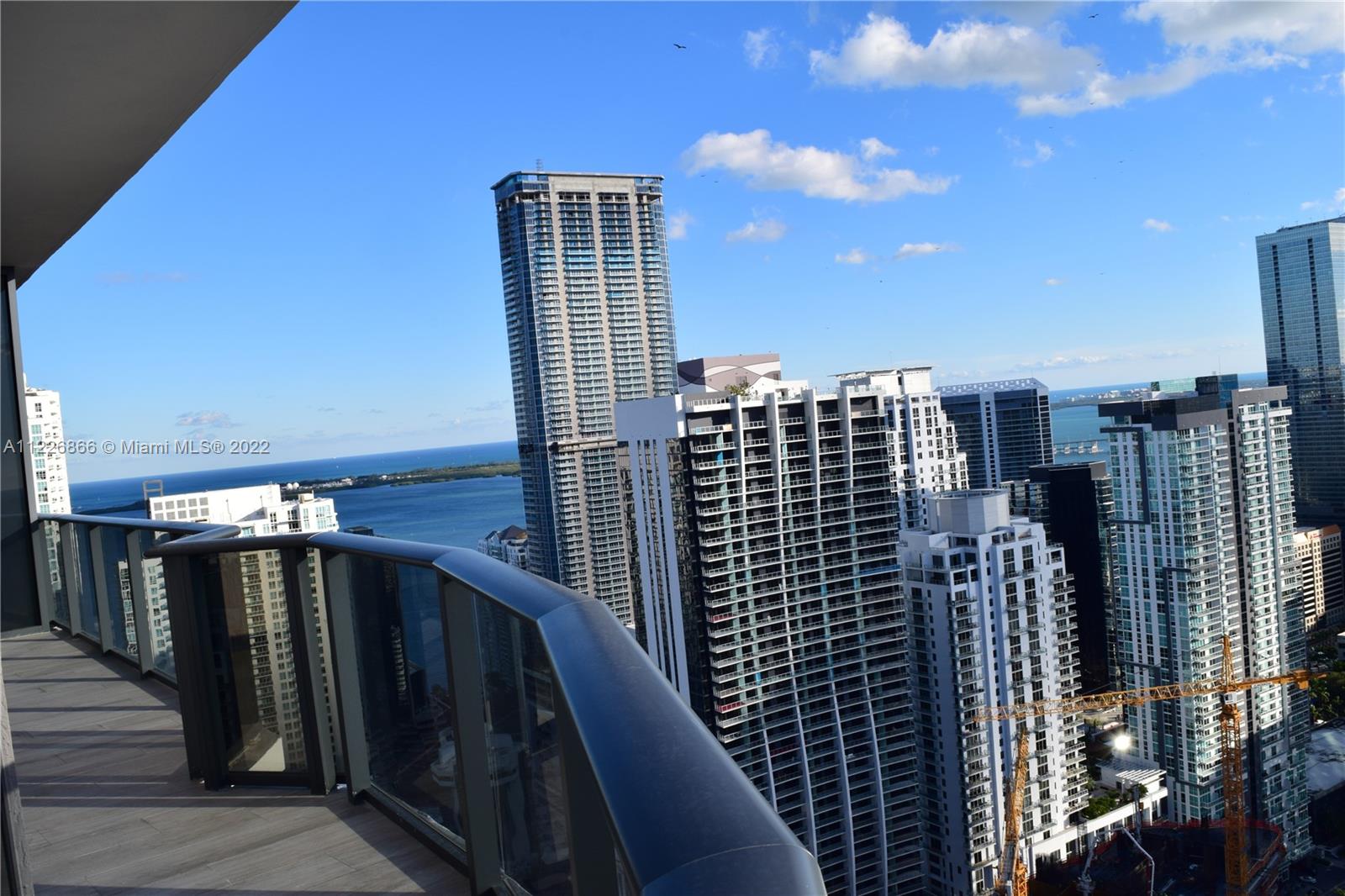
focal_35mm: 27
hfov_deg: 67.4
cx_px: 672
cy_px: 448
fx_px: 1008
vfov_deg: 47.9
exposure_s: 1/125
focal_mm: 18
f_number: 16
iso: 200
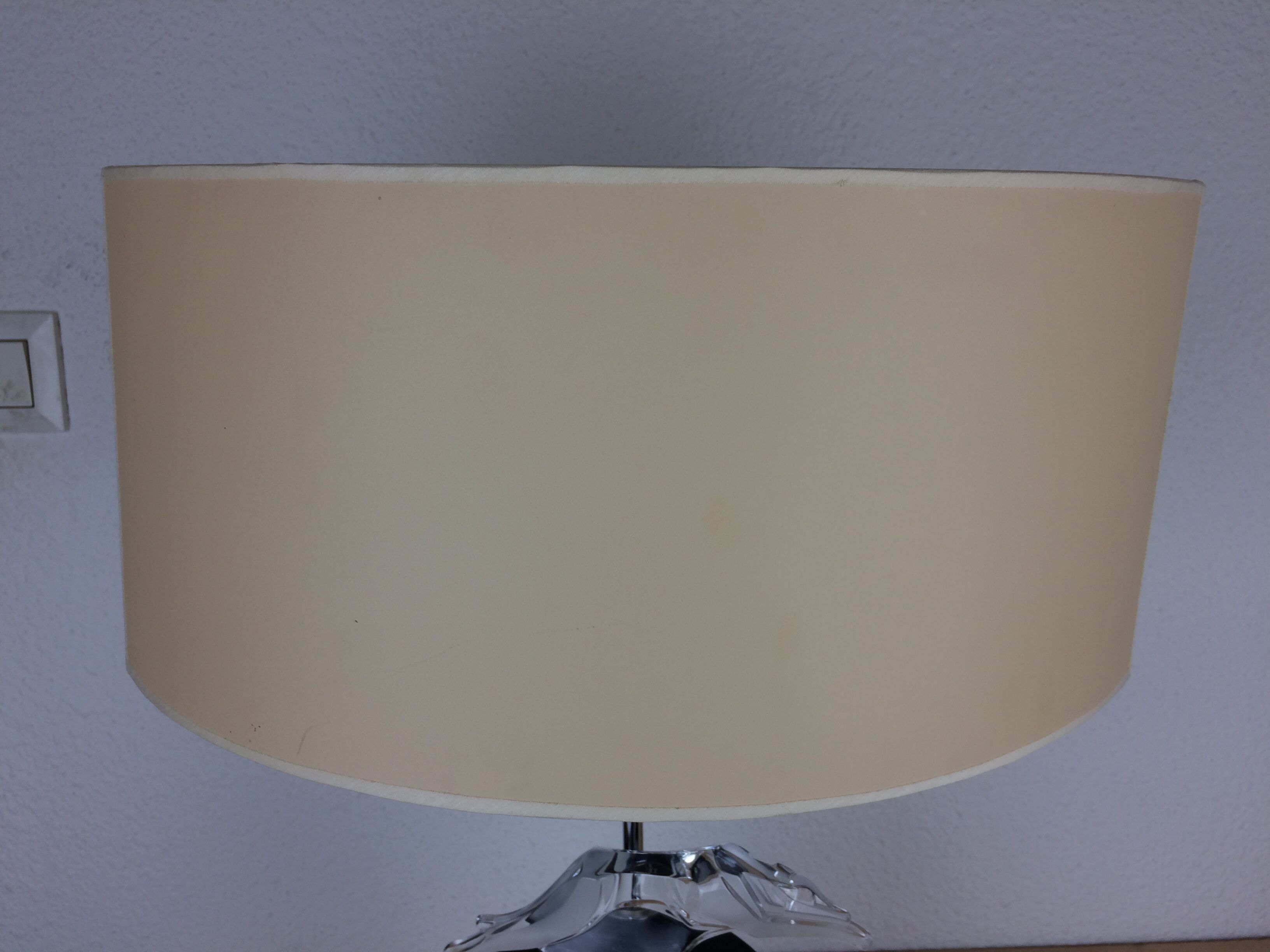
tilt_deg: -10.7
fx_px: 1064
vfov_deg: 48.2
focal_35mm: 29
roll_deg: +0.0
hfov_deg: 61.7
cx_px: 635
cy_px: 476
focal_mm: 4.15
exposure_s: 1/103
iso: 32
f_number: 2.2
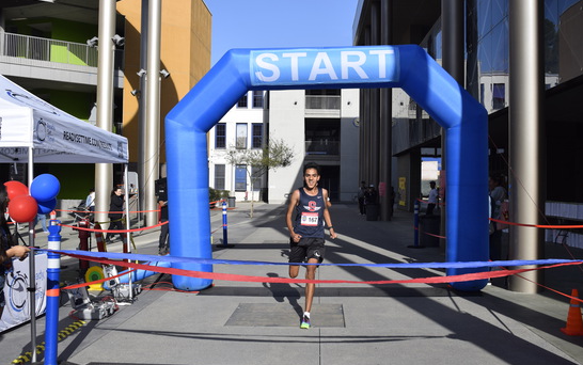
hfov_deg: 50.9
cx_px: 293
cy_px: 178
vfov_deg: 33.2
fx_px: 612
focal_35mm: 39
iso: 400
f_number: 7.1
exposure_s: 1/2000
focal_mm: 25
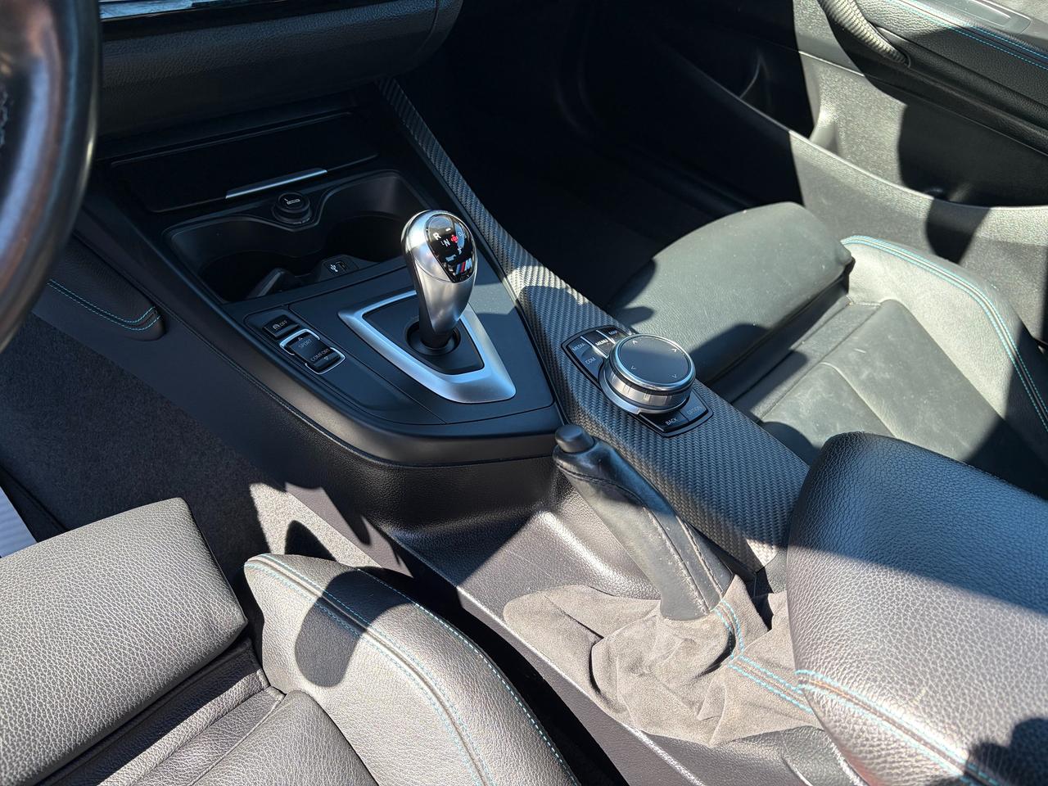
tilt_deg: -44.8
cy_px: 393
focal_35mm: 26
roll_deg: -10.6
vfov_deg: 53.1
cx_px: 524
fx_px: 787
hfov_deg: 67.3
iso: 50
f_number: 1.6
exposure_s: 1/197
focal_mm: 5.96
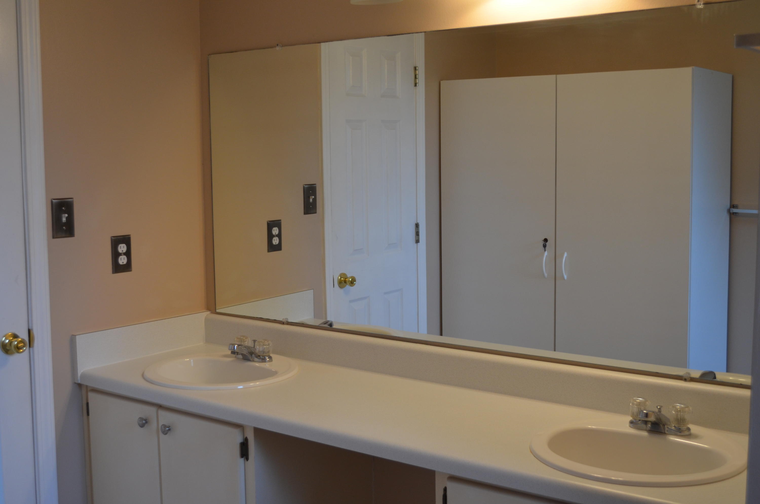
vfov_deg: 30.7
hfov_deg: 45.0
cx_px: 380
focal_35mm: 44
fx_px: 916
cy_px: 252
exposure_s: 1/100
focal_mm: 29
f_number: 4.8
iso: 400
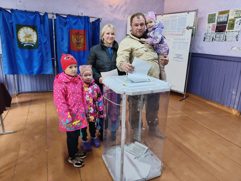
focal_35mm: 23
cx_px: 120
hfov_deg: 73.9
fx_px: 160
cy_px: 90
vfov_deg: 58.9
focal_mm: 5.56
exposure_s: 1/50
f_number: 1.8
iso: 409
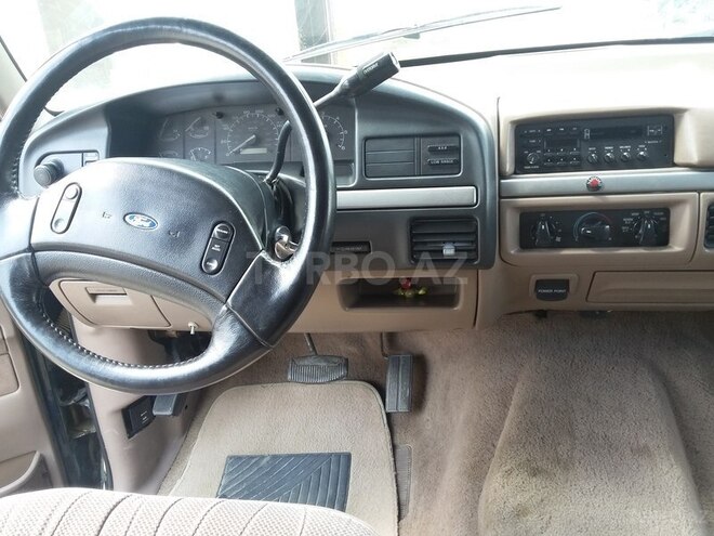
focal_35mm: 31
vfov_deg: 45.4
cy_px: 268
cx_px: 357
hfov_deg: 58.4
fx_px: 639
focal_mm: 3.3
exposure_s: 1/50
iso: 64
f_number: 2.2
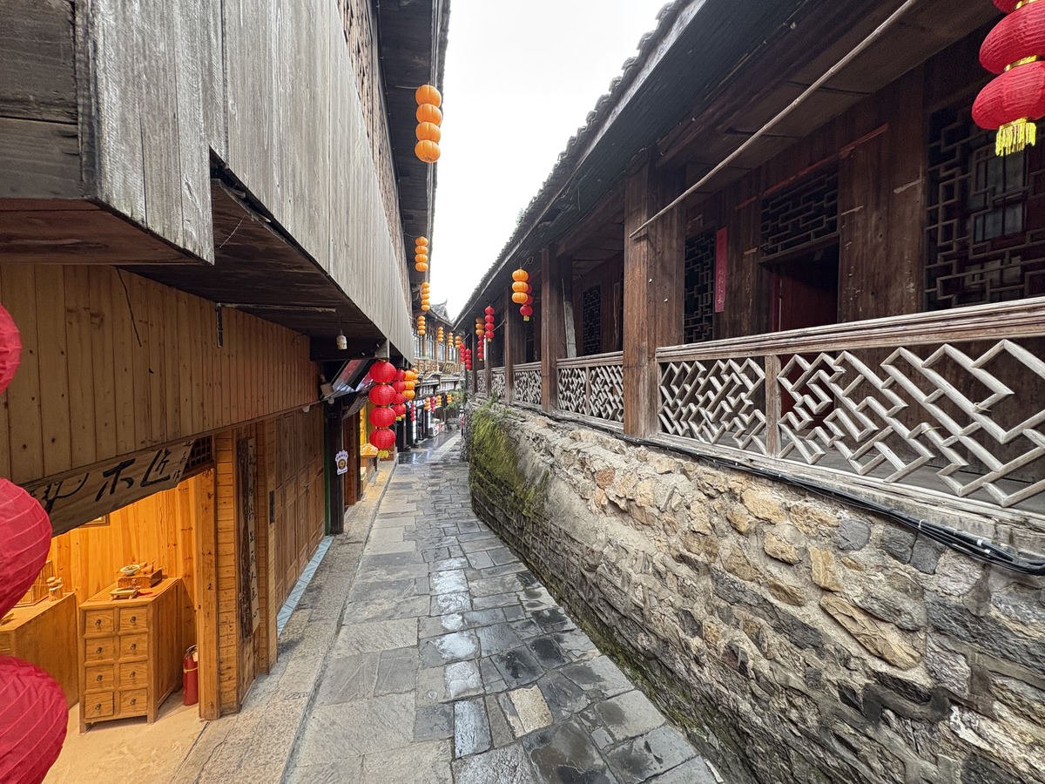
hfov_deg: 102.1
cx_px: 522
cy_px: 392
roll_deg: +0.1
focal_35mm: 14
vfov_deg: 85.7
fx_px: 423
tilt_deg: -1.5
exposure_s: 1/99
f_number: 2.2
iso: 200
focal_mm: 2.22
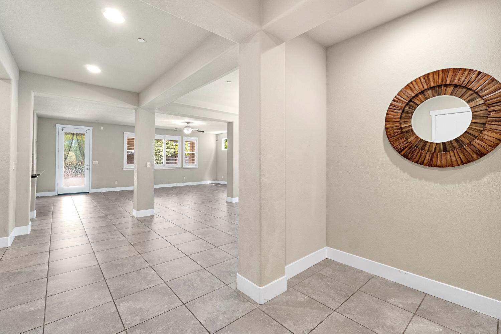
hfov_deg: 100.4
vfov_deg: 77.3
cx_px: 250
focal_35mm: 15
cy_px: 167
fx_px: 209
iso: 320
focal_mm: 10
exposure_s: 1/8
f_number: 8
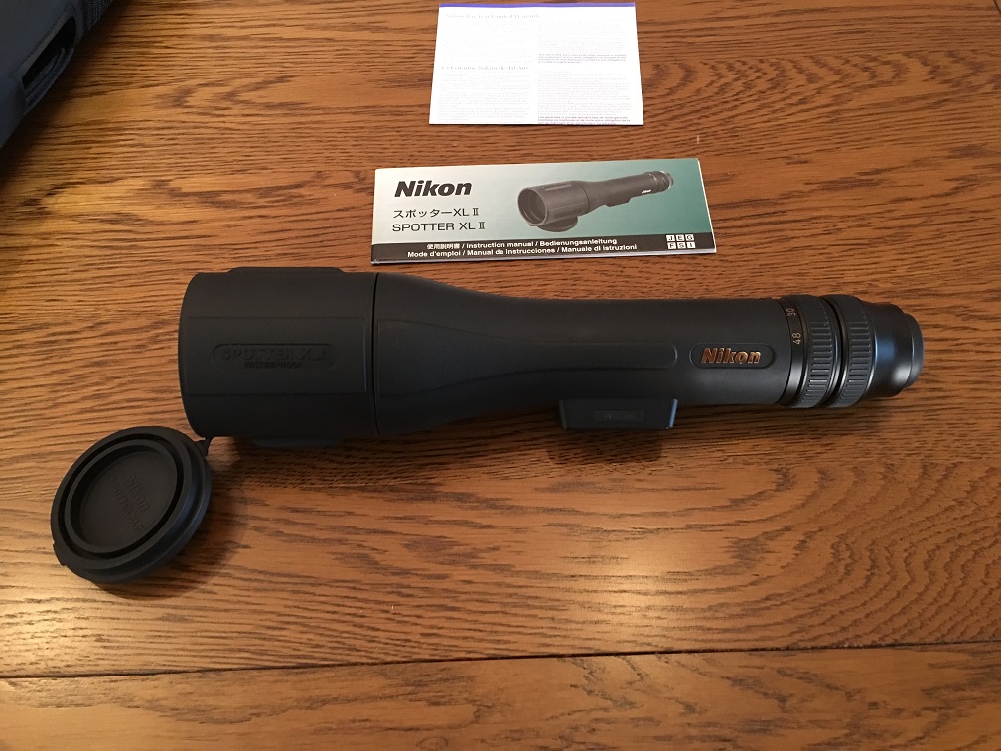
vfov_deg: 48.2
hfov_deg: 61.7
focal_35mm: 29
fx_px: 839
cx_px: 500
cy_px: 376
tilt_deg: -59.9
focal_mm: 4.15
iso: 125
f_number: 2.2
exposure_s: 1/8
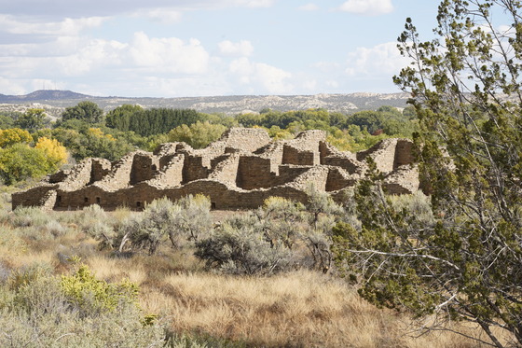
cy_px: 174
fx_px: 1406
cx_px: 261
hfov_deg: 21.0
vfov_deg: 14.1
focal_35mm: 97
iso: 160
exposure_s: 1/100
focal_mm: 97
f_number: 14
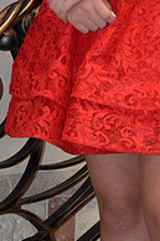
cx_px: 114
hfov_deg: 6.7
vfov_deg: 9.8
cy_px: -87
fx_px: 1374
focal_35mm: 205
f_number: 4.2
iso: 800
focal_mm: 46
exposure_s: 1/30
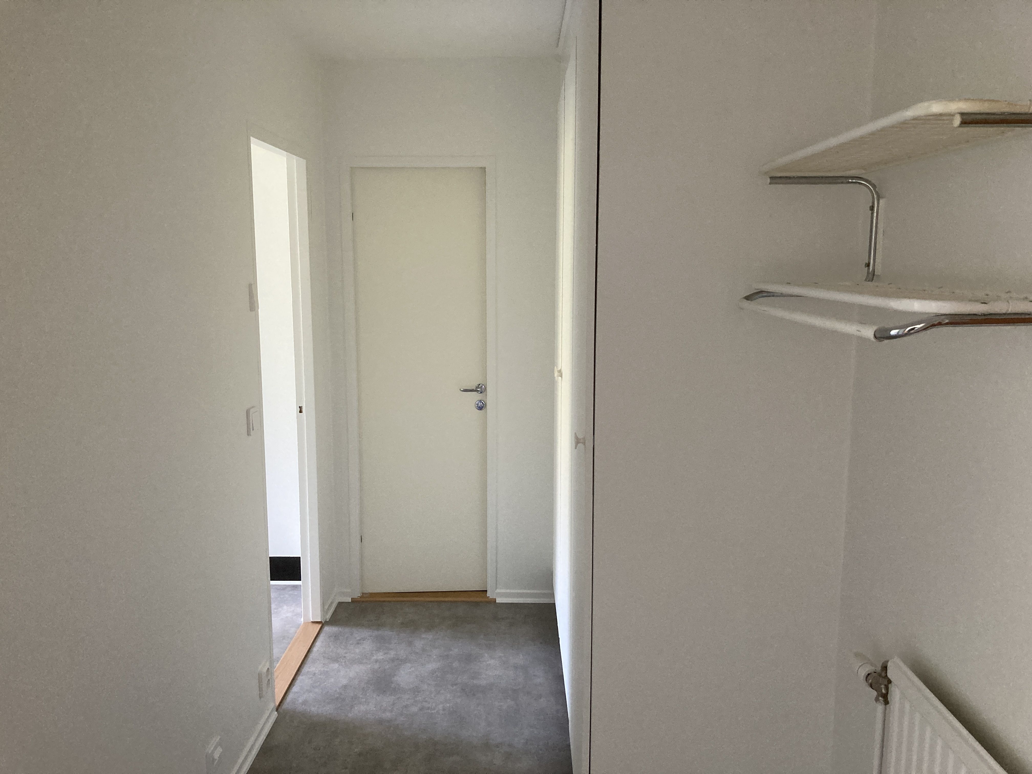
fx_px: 835
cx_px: 516
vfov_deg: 49.7
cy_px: 387
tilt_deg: -9.0
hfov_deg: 63.4
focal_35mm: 28
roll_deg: -0.4
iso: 250
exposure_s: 1/60
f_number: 1.8
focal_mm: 3.99
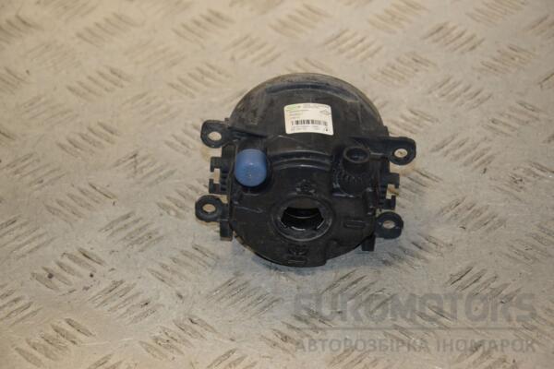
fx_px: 1962
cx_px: 277
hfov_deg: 16.1
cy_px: 184
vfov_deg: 10.8
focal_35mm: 128
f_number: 8
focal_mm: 85
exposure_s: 1/200
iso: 800
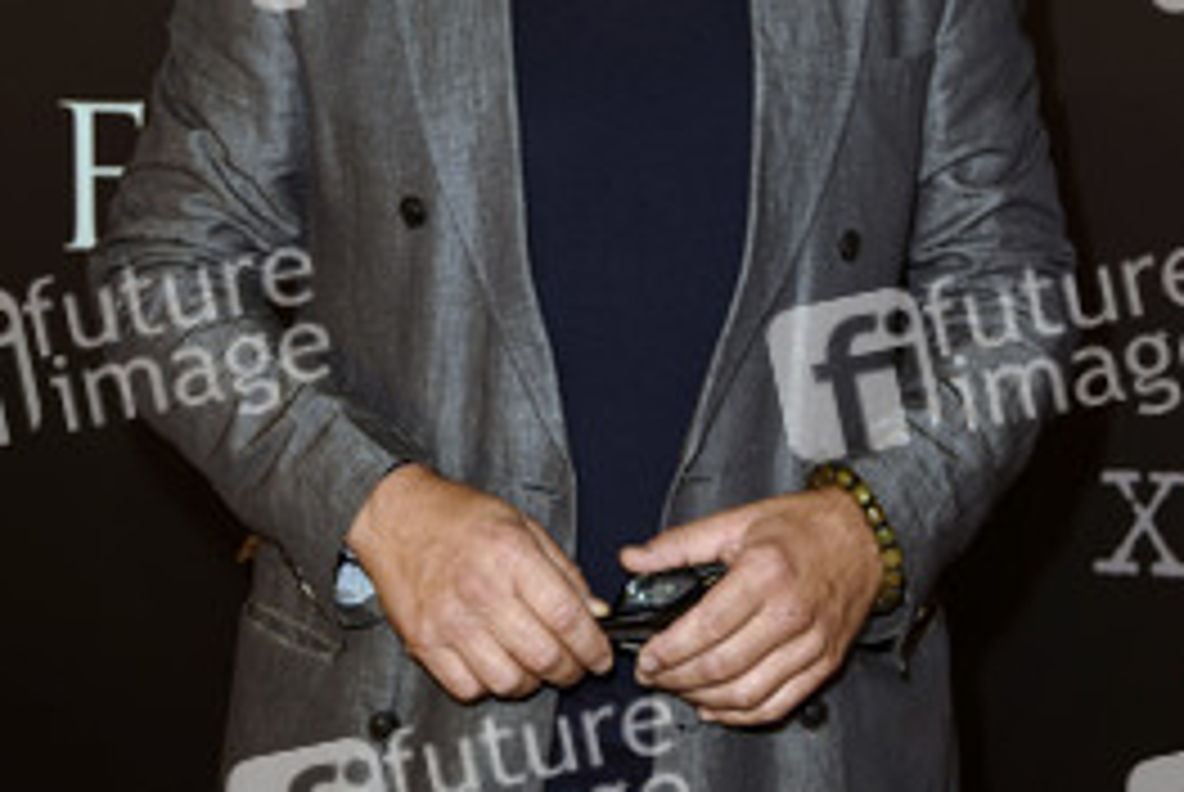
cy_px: 130
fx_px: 2897
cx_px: 590
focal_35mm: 88
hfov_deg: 23.1
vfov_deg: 15.4
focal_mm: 58
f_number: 5.6
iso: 500
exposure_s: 1/250
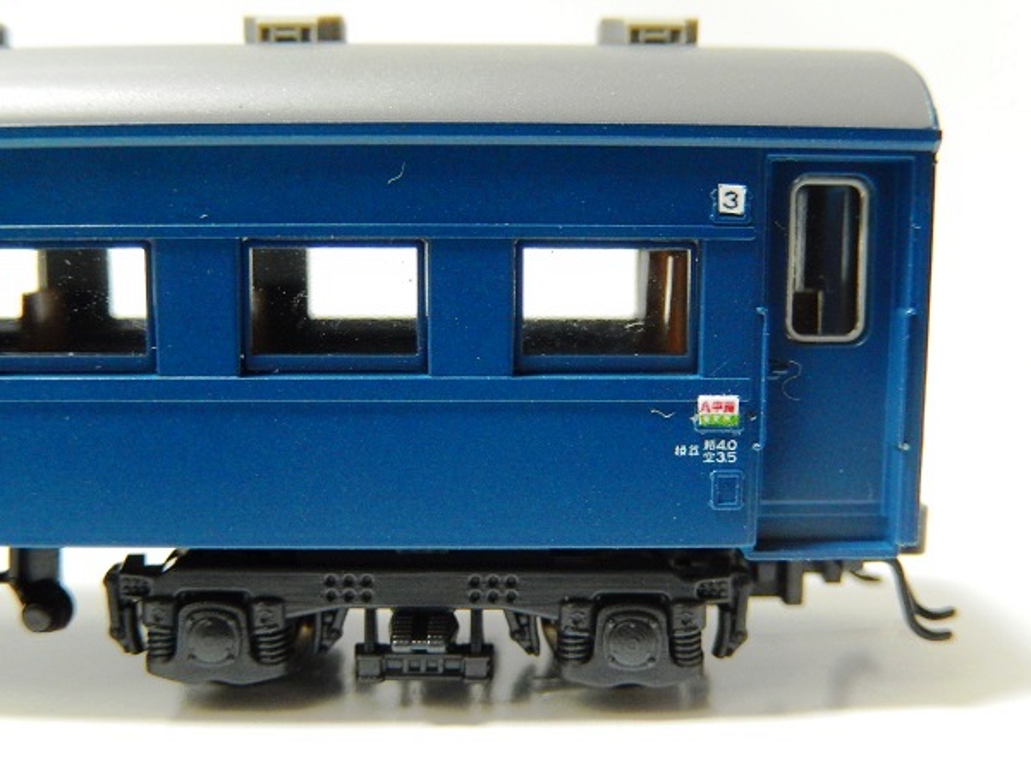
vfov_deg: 32.2
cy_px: 386
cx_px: 516
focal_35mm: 45
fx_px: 1340
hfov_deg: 42.1
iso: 800
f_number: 4.3
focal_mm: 8.1
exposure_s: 1/6
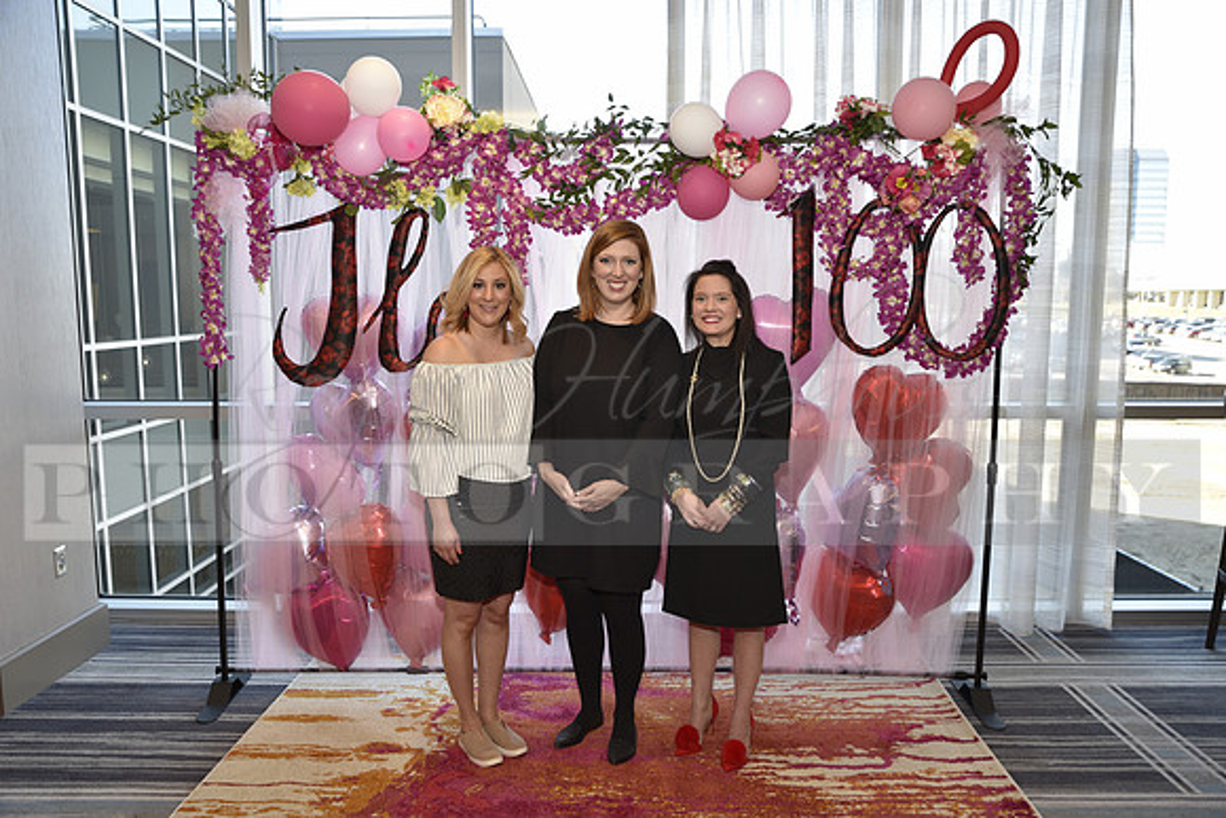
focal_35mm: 29
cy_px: 409
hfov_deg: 63.6
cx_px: 613
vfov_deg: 45.0
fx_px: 988
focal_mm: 29
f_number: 5
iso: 200
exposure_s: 1/60
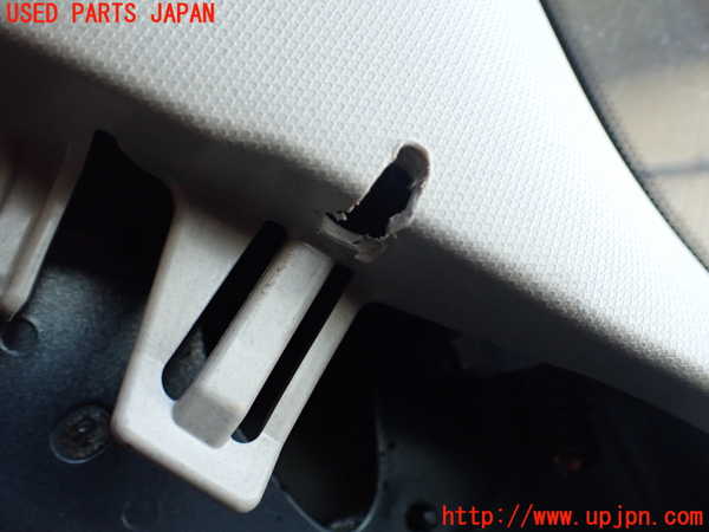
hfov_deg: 60.0
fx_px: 614
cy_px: 266
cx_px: 354
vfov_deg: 46.8
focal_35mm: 30
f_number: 2.3
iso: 320
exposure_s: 1/125
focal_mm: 5.4
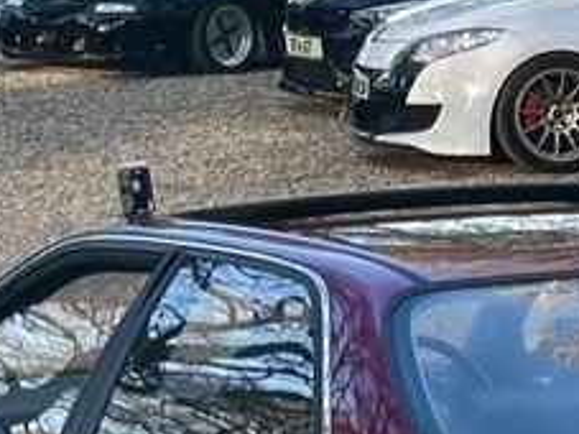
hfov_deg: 11.6
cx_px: 553
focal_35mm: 169
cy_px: 613
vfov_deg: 8.6
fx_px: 2825
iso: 64
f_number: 1.78
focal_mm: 6.86
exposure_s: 1/215
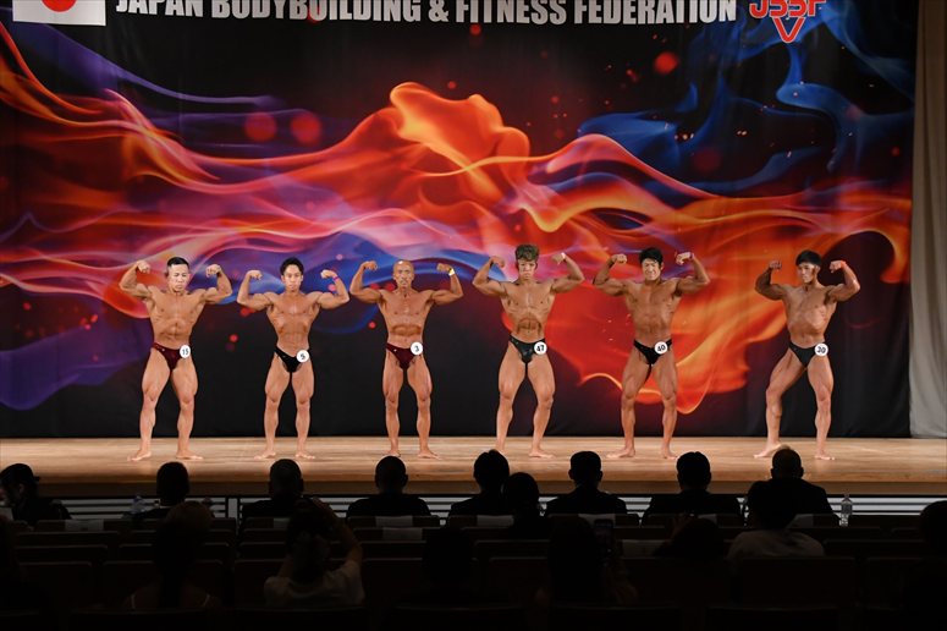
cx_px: 474
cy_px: 316
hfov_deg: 21.9
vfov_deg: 14.7
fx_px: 2445
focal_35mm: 93
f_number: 5.6
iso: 3200
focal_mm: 62
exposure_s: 1/400
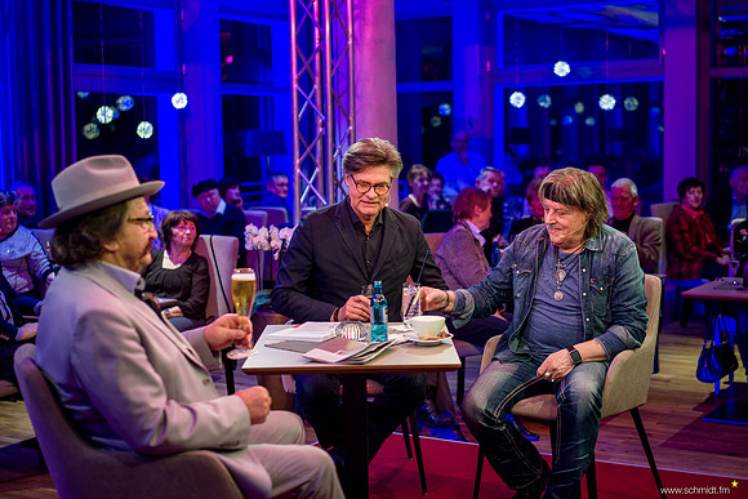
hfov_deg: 36.2
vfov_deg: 24.6
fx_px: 1143
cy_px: 250
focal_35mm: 55
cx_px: 374
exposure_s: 1/100
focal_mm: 55
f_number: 2.2
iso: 800
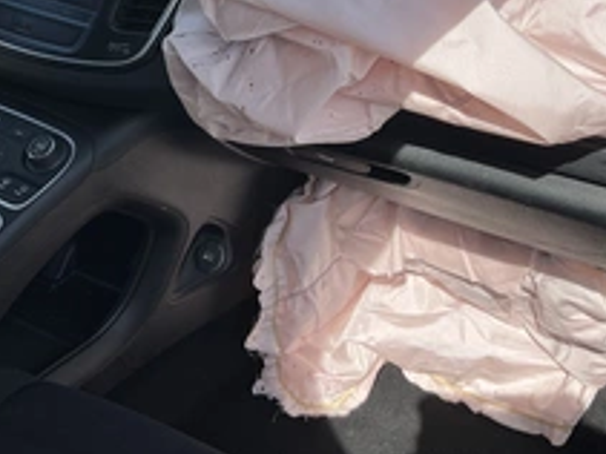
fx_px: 962
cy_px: 52
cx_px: 264
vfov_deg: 25.8
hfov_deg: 34.9
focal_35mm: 55
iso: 25
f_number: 1.8
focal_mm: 3
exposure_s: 1/929
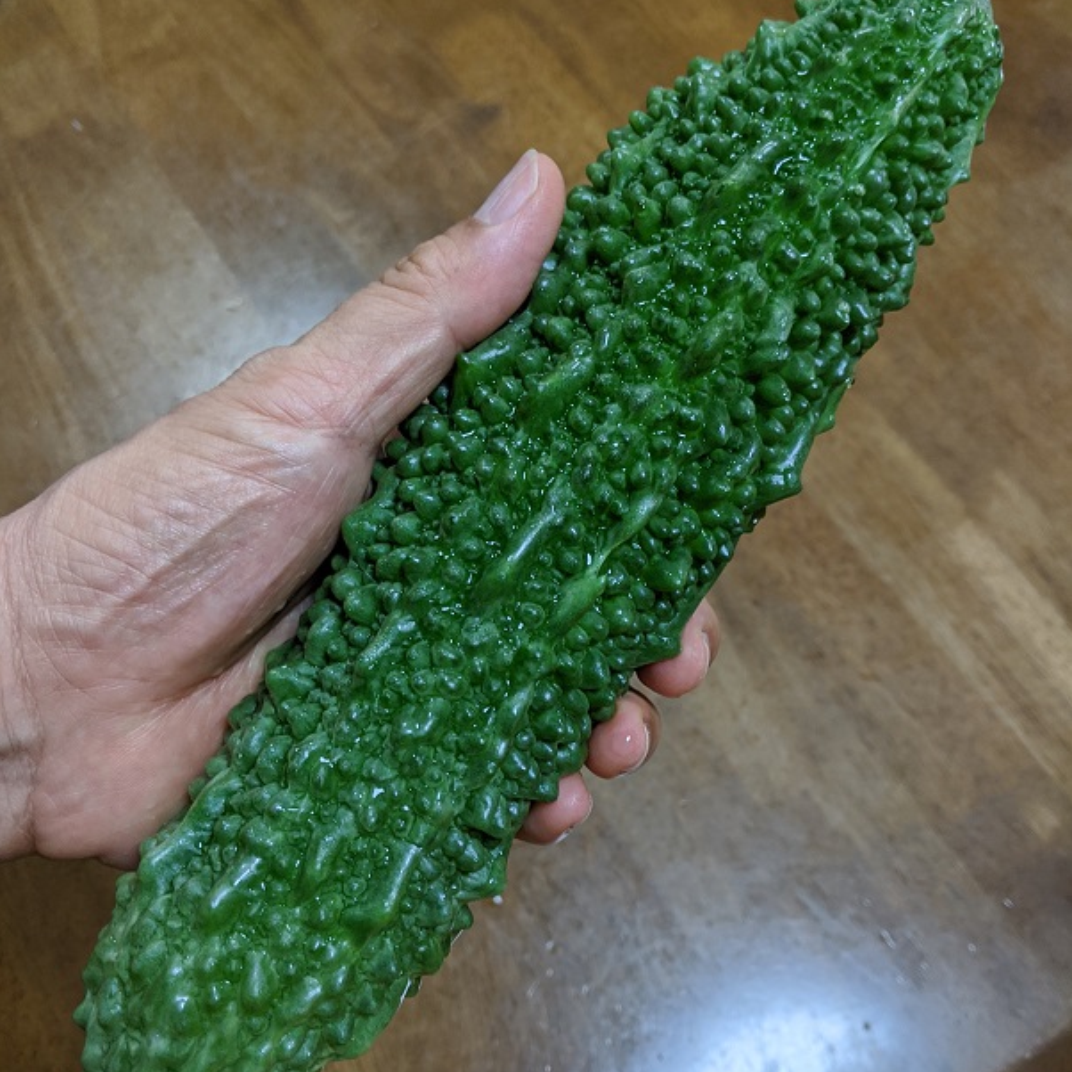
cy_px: 629
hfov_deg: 51.1
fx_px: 1121
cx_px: 537
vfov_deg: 50.9
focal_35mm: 32
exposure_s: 1/30
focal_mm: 4.44
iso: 129
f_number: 1.8
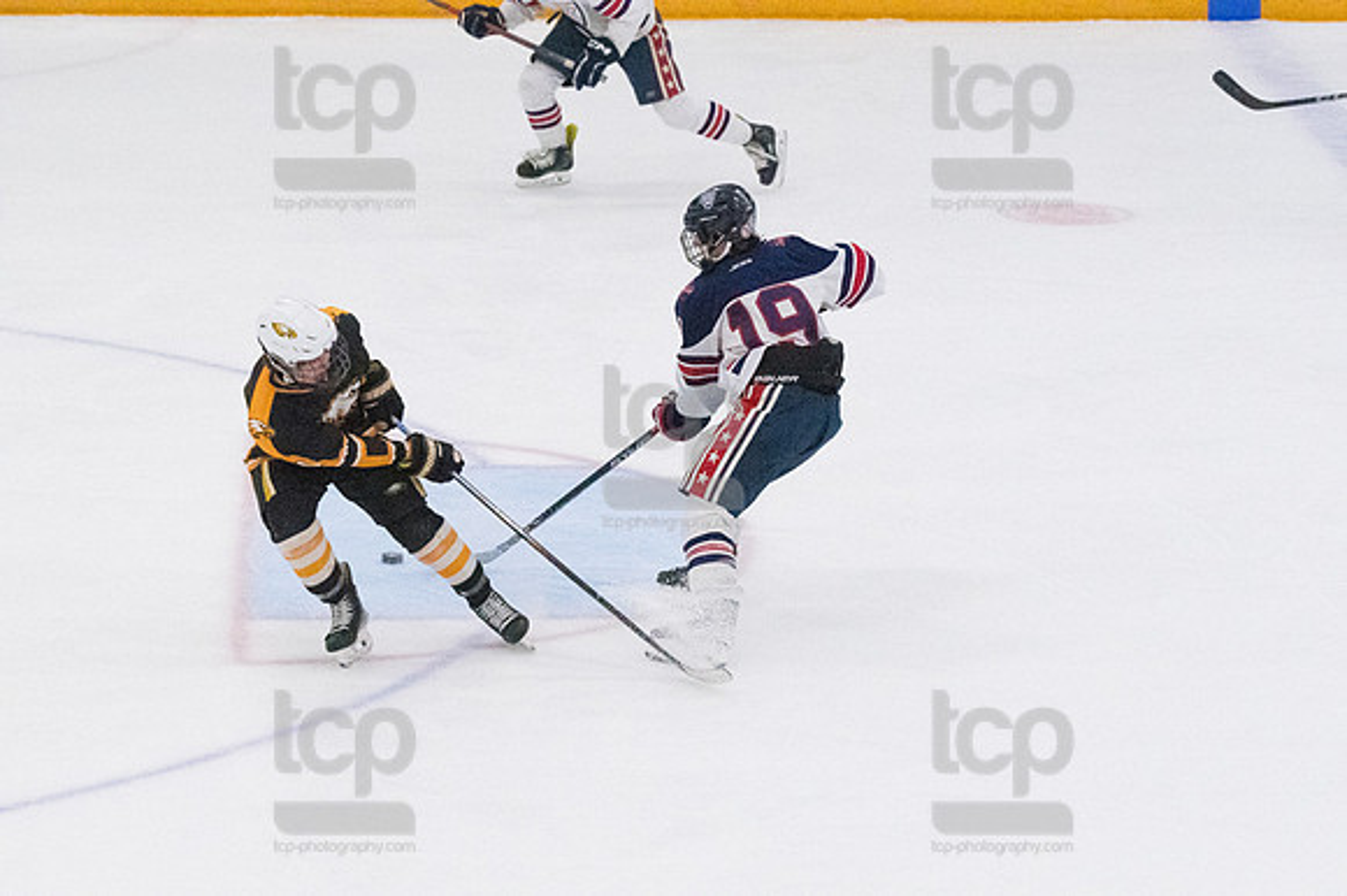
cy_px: 448
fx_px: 5871
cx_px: 674
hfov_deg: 13.1
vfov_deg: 8.7
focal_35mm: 157
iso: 8000
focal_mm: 105
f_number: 5
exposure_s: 1/1600
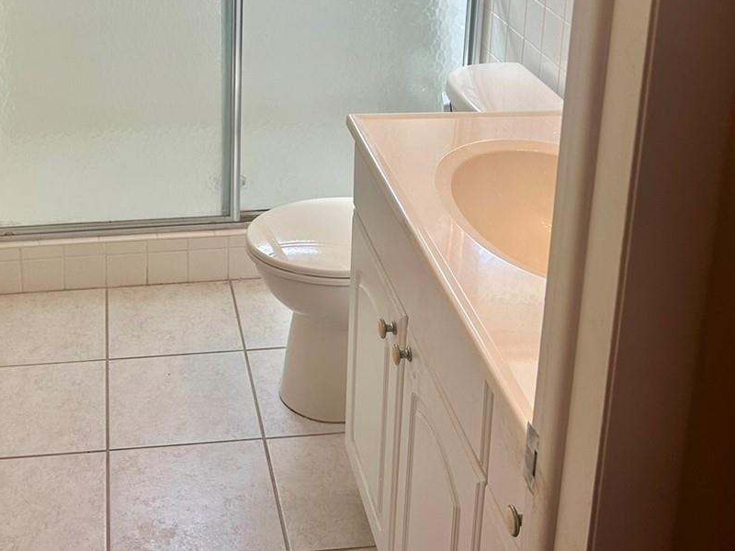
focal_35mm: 52
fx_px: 1104
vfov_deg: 26.7
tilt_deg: -17.3
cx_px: 252
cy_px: 12
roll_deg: +0.0
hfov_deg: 36.5
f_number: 1.5
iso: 50
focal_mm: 5.7
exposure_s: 1/120
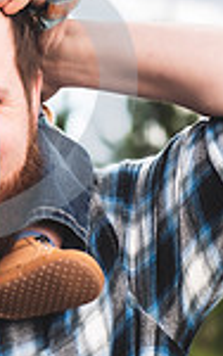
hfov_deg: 8.4
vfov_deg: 13.4
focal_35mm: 153
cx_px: -114
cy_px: -17
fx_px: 1485
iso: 100
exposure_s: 1/2000
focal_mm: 50
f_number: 2.8
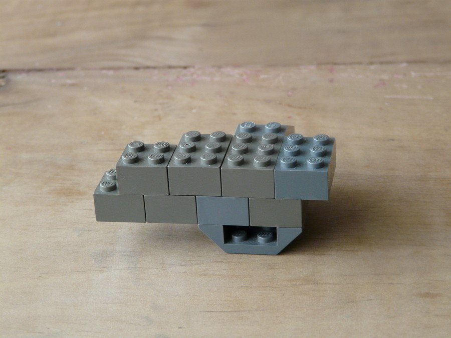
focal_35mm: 106
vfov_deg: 14.0
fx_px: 1381
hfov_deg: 18.5
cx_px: 226
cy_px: 169
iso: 200
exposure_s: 1/8
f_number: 3.6
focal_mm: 17.5
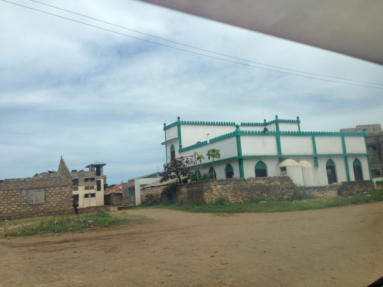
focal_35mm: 33
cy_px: 144
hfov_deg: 55.4
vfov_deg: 42.9
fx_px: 365
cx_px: 192
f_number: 2.4
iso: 50
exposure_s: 1/2169
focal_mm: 4.12
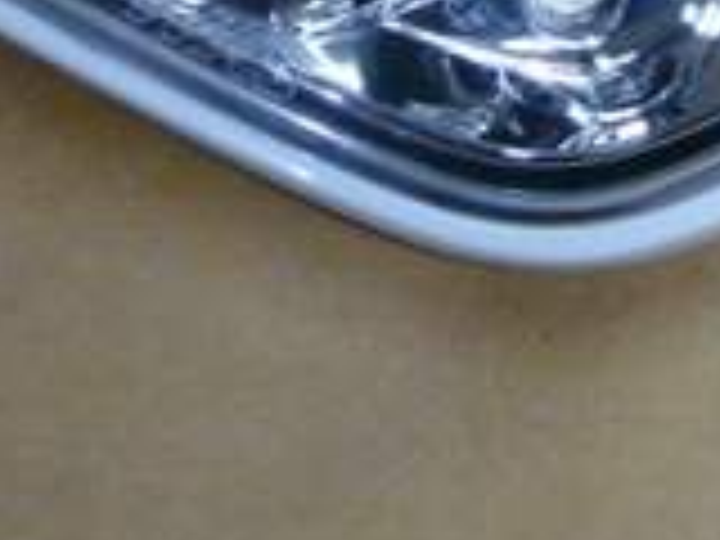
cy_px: -171
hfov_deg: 11.3
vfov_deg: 8.9
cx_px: 1206
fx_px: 3432
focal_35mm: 165
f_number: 2.8
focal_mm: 5.5
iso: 320
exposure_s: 1/30
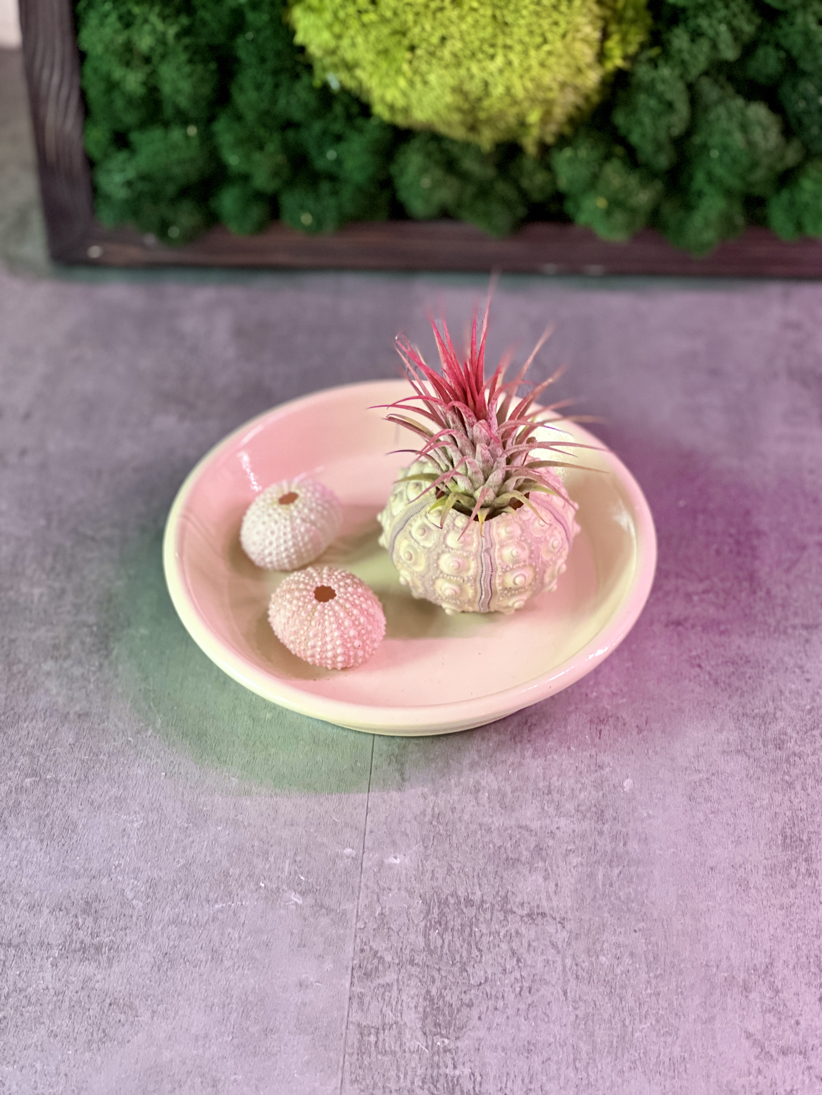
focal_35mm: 77
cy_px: 548
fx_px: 2438
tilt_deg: -43.4
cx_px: 411
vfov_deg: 25.3
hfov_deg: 19.1
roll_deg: +1.2
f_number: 2.8
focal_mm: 9
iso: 200
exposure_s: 1/33
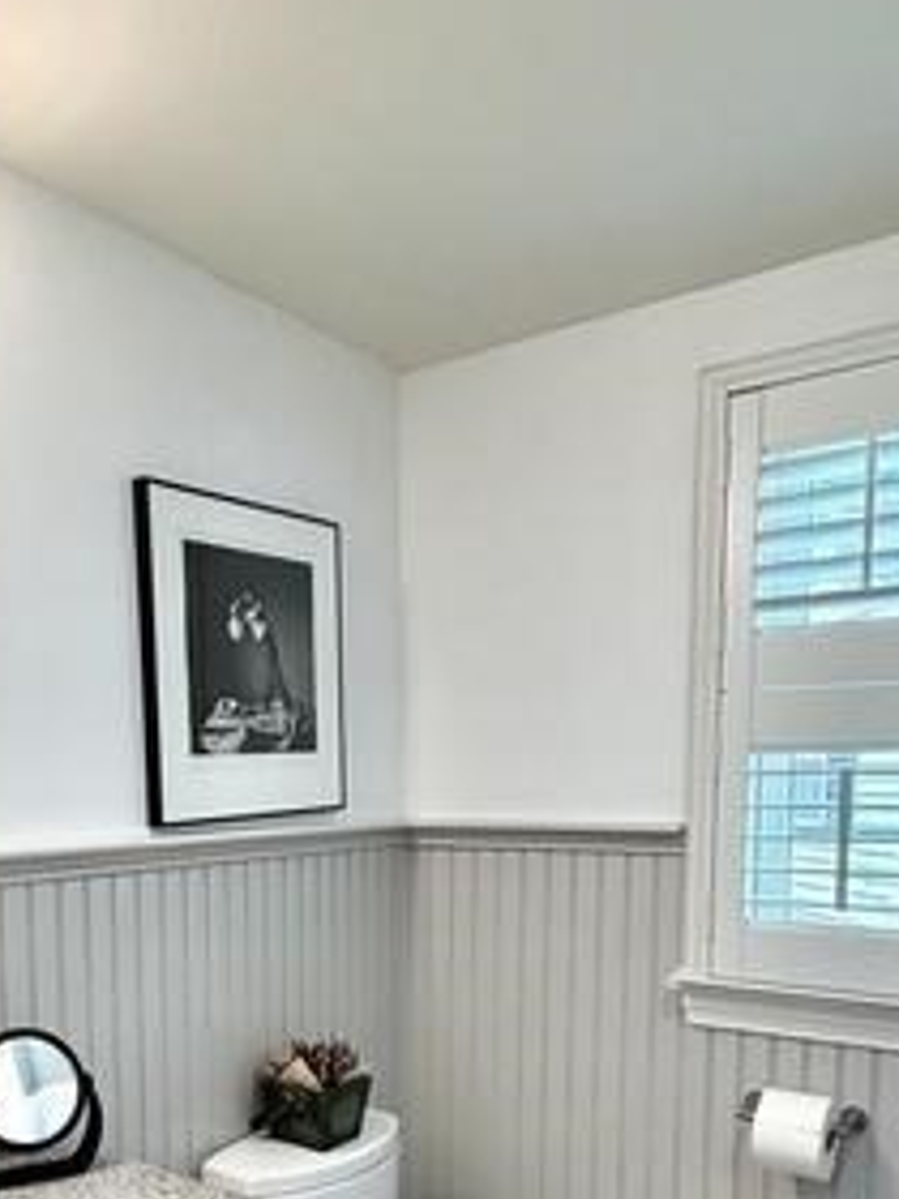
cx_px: 283
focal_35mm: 32
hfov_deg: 43.4
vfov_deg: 54.3
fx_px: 1108
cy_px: 891
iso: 100
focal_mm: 2.22
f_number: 2.2
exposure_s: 1/120
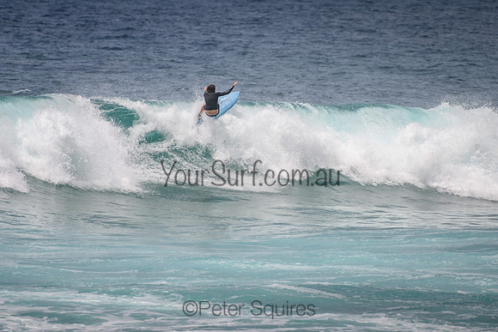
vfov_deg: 2.5
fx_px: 7601
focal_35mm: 549
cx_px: 255
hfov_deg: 3.8
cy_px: 123
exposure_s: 1/2000
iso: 160
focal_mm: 400
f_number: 5.6
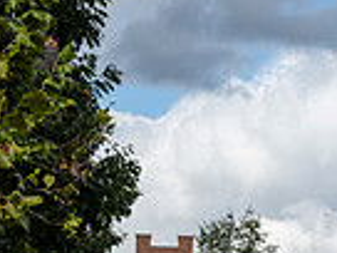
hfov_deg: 8.5
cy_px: 391
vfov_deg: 6.4
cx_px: 421
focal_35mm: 230
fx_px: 2239
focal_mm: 56
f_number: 4
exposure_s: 1/1000
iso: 100
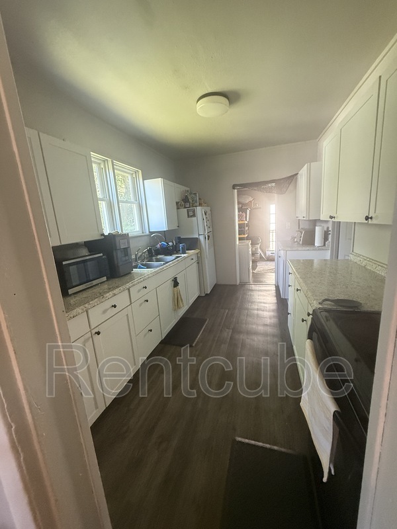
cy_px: 264
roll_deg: +3.5
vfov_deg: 102.1
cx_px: 198
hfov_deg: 85.7
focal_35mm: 14
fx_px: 214
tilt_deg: -10.7
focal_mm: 2.22
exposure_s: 1/60
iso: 500
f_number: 2.2
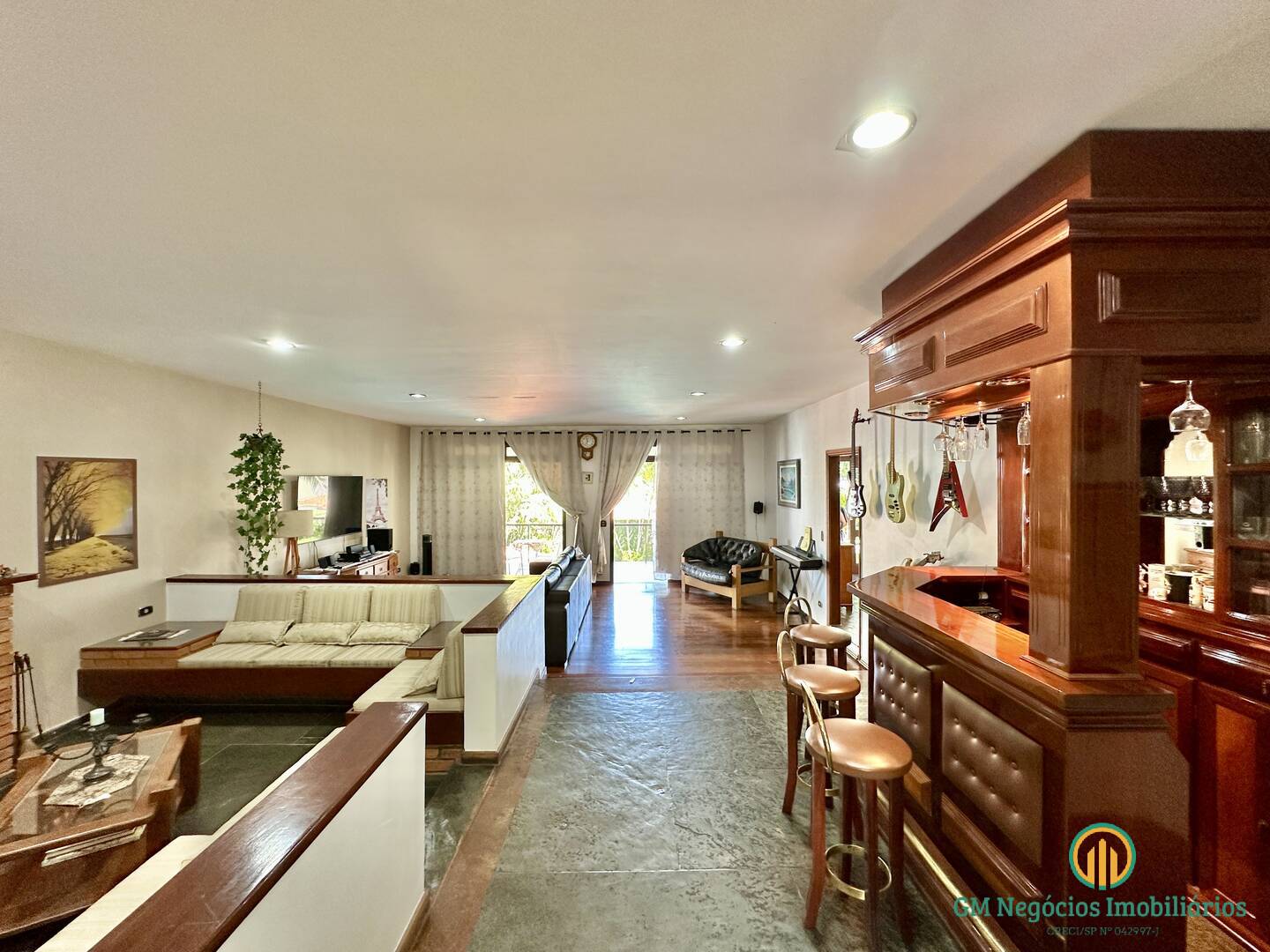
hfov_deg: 102.1
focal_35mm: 14
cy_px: 476
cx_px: 635
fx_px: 514
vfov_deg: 85.7
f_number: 2.2
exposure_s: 1/60
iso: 160
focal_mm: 2.22
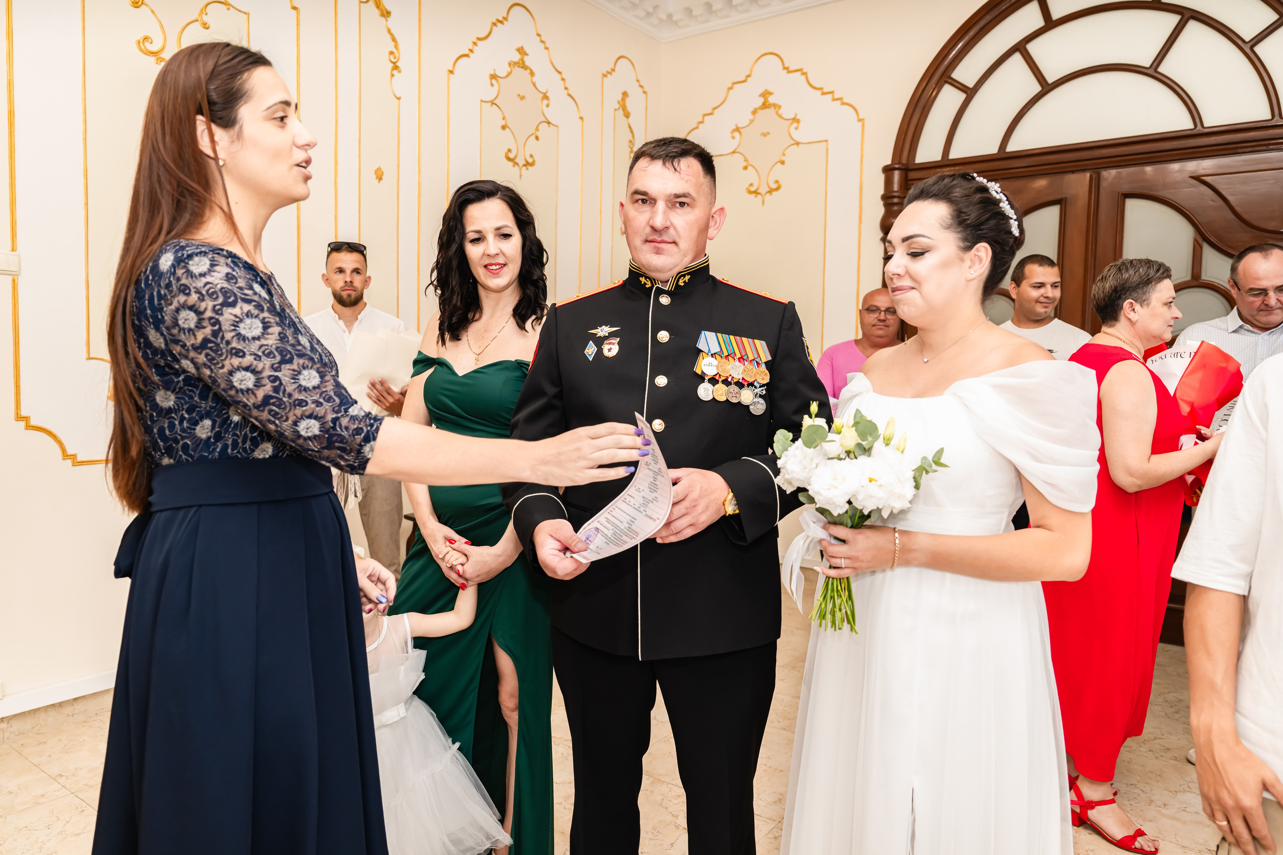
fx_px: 855
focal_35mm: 24
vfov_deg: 53.1
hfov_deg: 73.7
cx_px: 642
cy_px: 428
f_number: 3.5
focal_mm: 24
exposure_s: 1/250
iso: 500
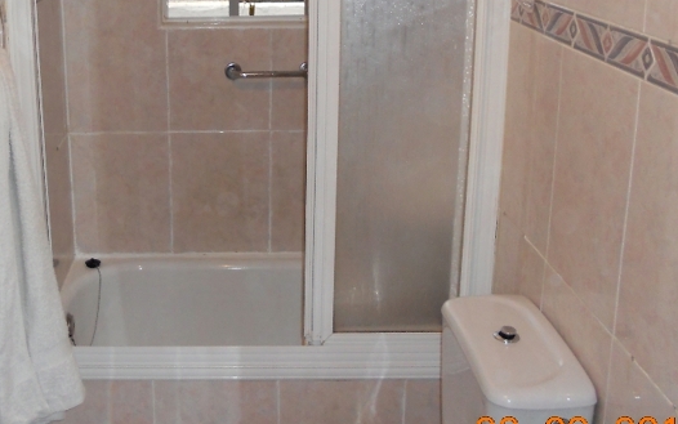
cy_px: 91
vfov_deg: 25.9
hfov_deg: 40.4
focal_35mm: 49
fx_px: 906
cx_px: 214
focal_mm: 4.9
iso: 200
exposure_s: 1/25
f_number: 3.2
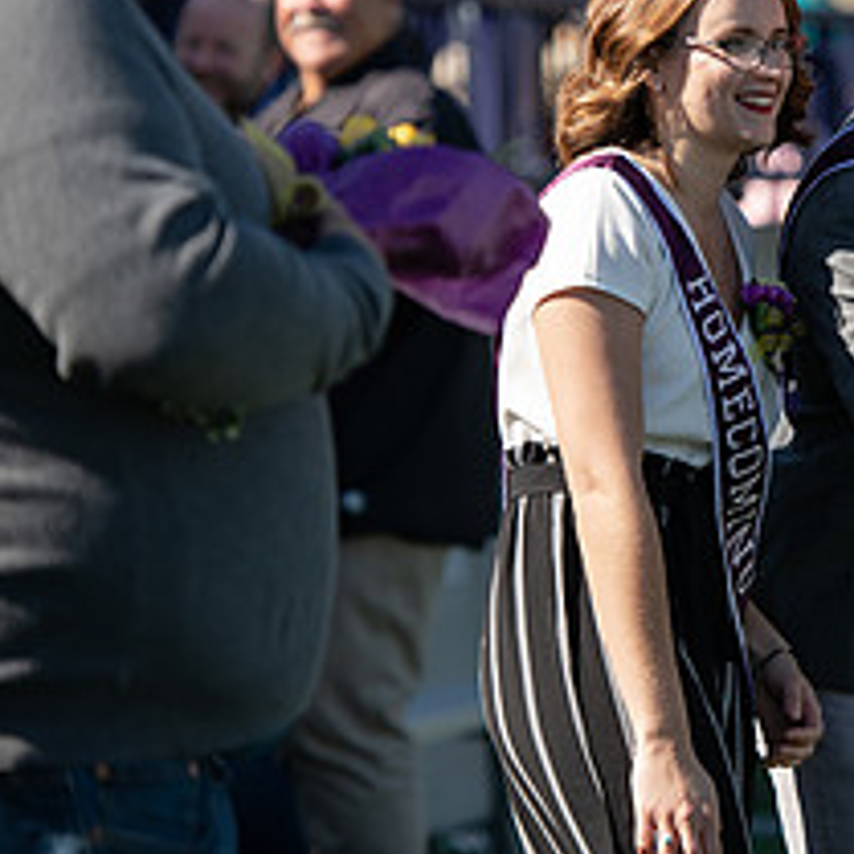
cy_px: 276
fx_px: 8876
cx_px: 1038
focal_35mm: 318
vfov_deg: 5.5
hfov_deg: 5.5
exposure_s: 1/1250
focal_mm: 135
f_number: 3.5
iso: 160
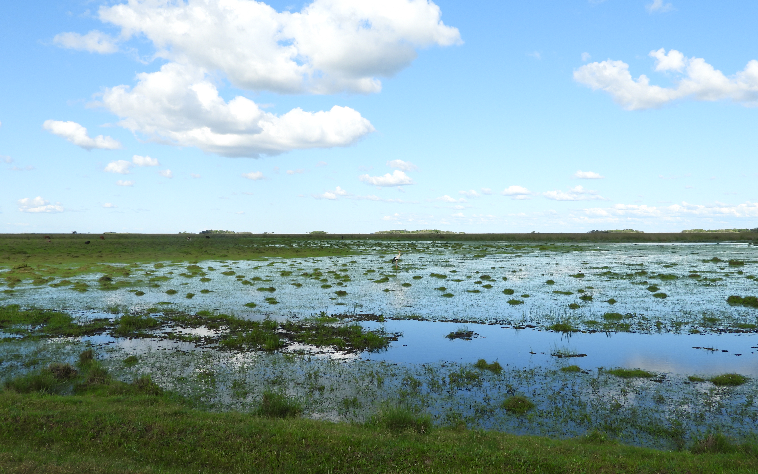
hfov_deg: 59.7
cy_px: 202
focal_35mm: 32
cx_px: 381
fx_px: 661
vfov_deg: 39.3
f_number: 3.2
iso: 100
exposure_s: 1/1600
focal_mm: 5.4
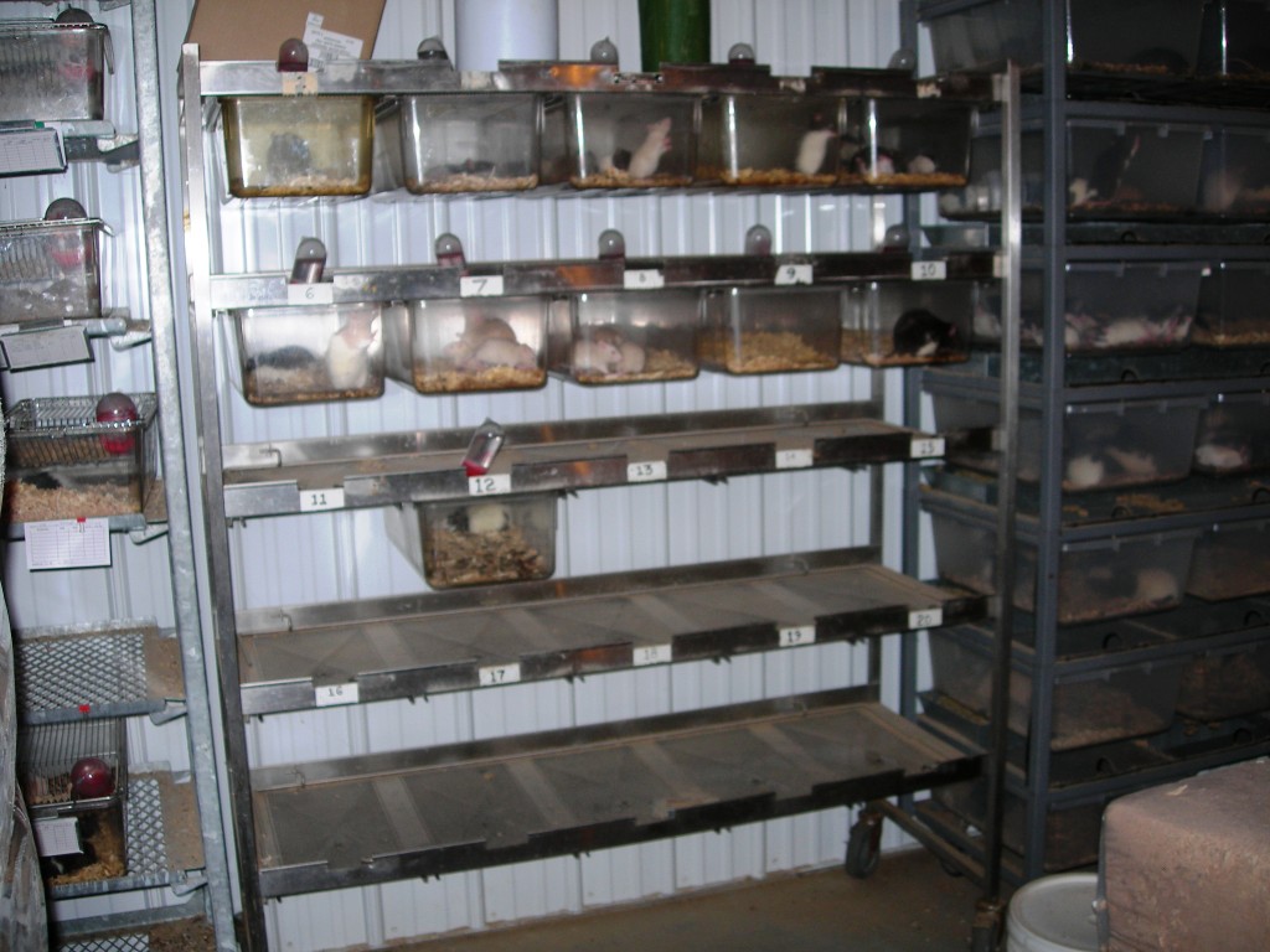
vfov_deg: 37.7
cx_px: 635
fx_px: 1394
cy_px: 476
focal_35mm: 38
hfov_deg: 49.0
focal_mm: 7.8
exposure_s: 1/60.1
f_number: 2.8
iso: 50
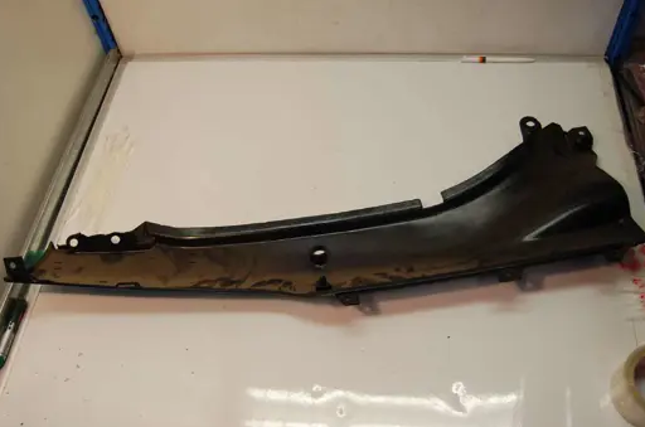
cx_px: 321
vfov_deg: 37.7
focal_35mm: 35
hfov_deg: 54.5
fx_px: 626
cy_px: 225
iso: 400
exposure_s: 1/100
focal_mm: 22
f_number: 5
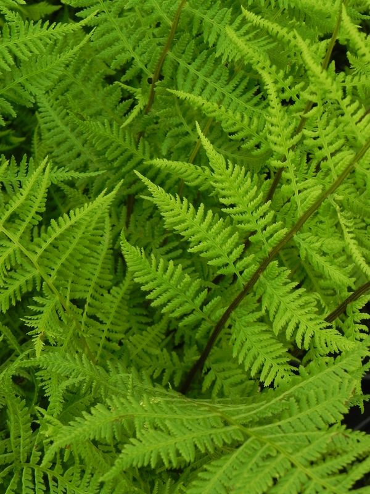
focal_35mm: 117
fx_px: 1667
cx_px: 185
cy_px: 247
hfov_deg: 12.7
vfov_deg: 16.8
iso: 160
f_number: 4.5
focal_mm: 20.8
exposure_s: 1/125
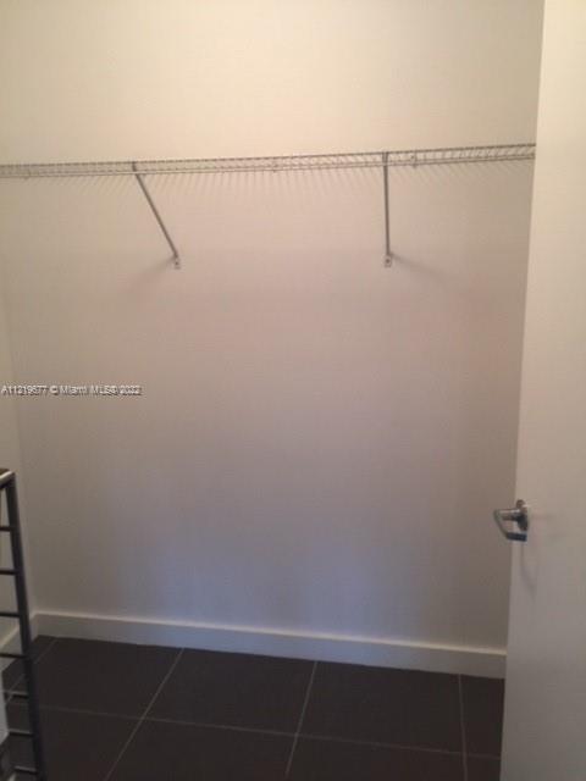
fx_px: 655
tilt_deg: -14.3
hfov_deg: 48.2
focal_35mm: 29
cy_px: 390
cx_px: 293
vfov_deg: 61.7
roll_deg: -2.6
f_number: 2.2
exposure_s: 1/15
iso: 40
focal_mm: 4.15
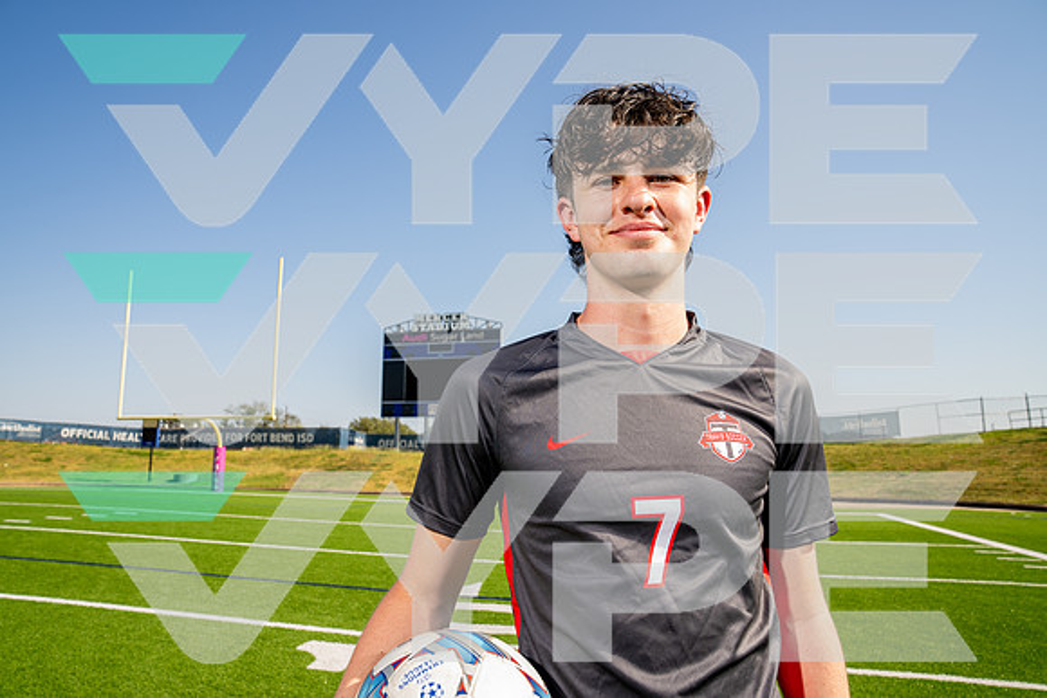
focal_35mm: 24
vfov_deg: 53.2
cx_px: 524
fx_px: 698
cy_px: 349
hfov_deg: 73.7
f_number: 7.1
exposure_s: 1/125
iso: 50
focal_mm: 24
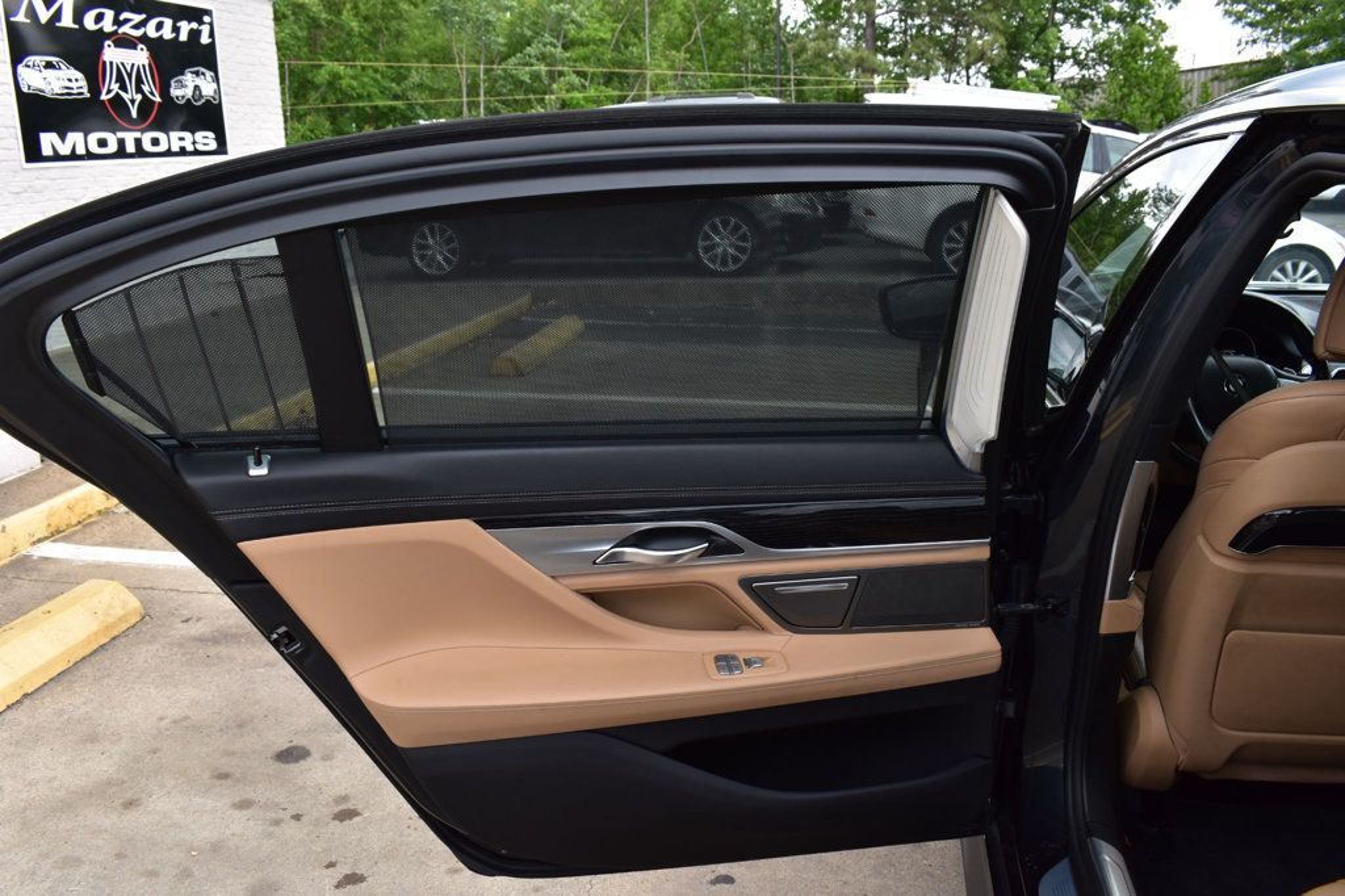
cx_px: 672
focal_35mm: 30
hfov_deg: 61.9
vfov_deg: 43.6
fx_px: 1120
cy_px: 448
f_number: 10
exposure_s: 1/200
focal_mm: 20
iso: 400
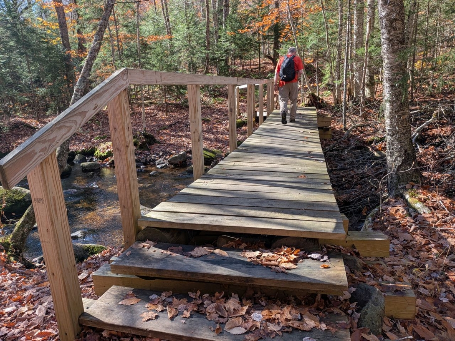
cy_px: 170
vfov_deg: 56.8
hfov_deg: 71.6
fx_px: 316
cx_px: 228
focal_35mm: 24
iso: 29
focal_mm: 4.53
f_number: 1.7
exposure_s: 1/305
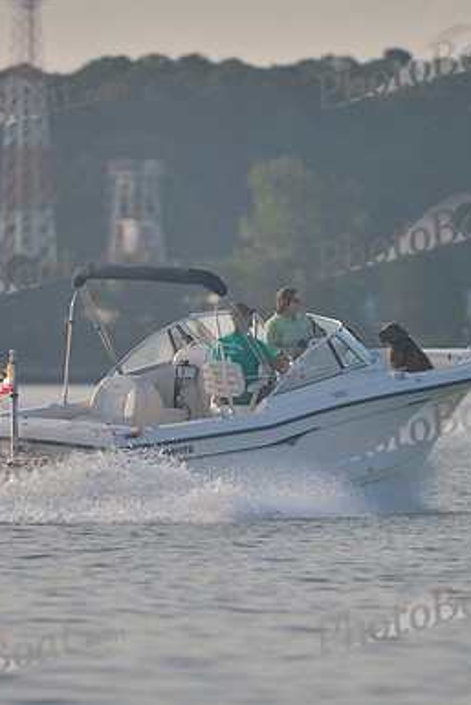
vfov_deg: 3.4
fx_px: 11822
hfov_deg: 2.3
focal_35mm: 603
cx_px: 222
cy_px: 352
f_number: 4.5
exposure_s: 1/2000
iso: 280
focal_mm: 400
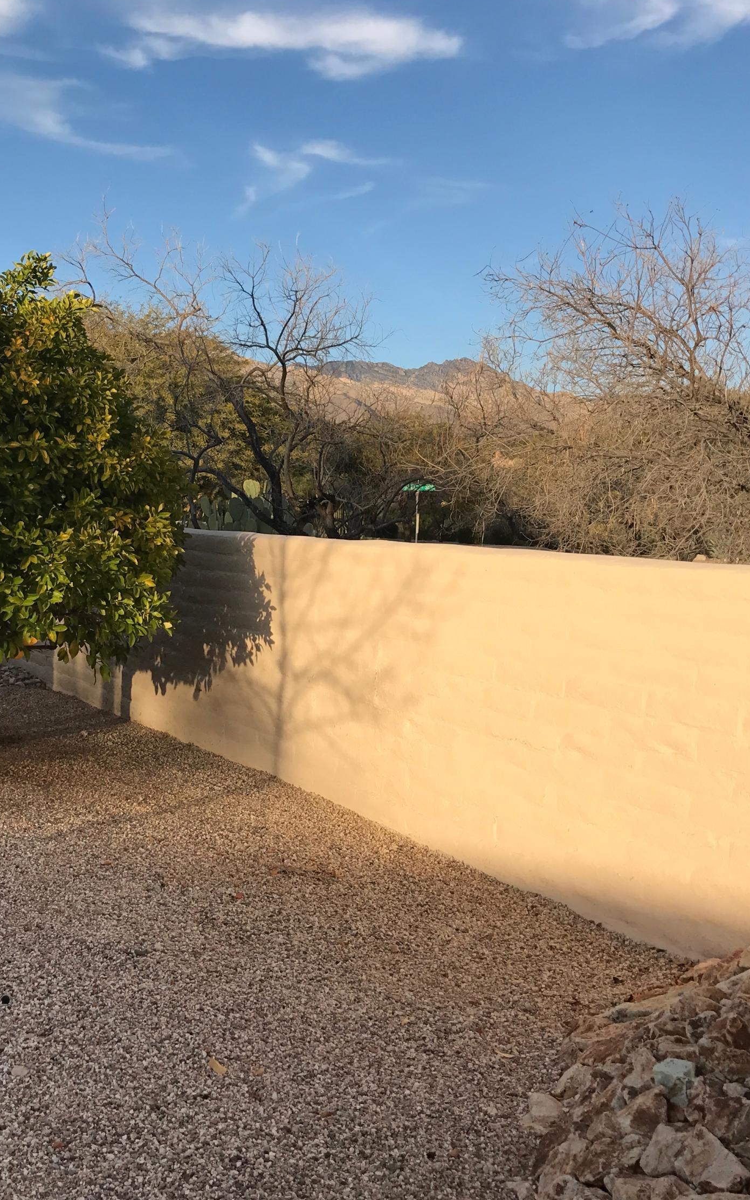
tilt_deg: -2.6
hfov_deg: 31.3
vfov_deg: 49.3
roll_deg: -2.4
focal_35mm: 40
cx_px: 175
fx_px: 1308
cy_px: 599
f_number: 1.8
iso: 20
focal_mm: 3.99
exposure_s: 1/1451
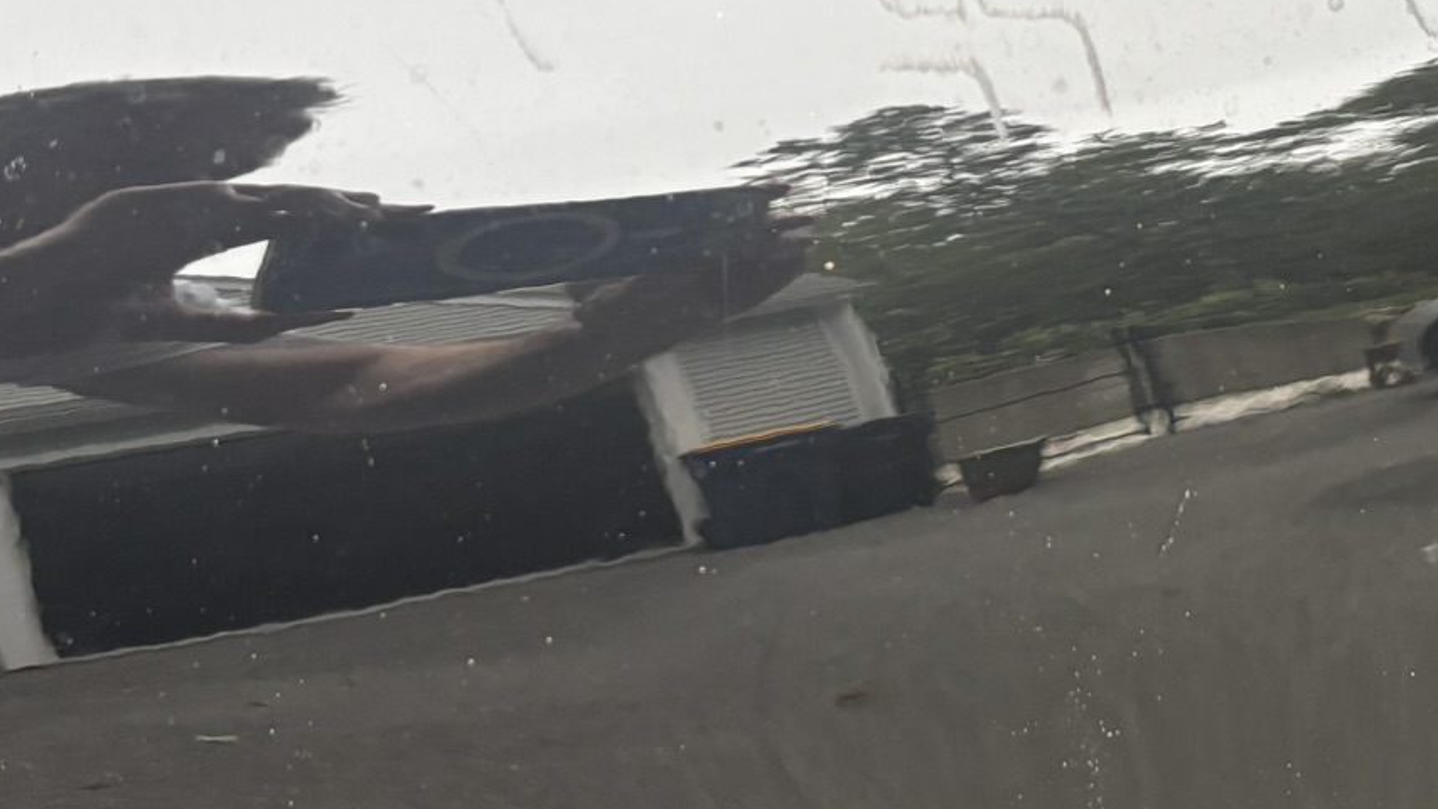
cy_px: 354
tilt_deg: -39.0
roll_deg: +3.8
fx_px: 2593
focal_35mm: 68
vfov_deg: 17.7
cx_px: 956
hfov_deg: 30.8
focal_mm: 5.96
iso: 200
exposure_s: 1/60
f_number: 1.6
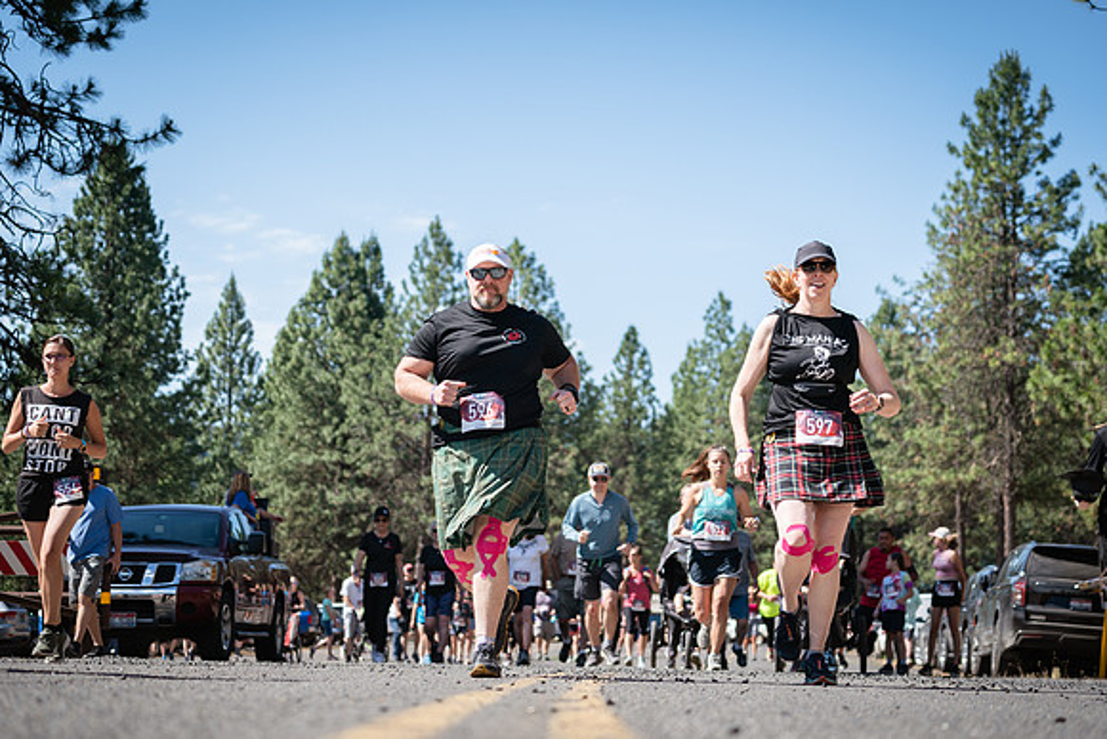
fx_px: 2276
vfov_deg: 18.4
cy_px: 370
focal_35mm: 74
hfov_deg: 27.3
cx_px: 554
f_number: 4
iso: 100
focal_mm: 74
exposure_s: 1/500
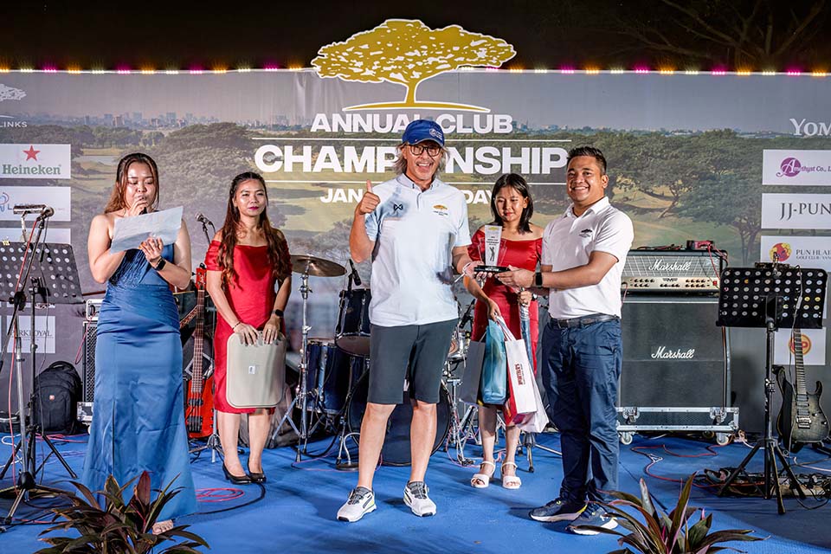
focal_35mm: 37
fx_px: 854
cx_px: 416
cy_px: 277
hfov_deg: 51.9
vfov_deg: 35.9
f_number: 5.6
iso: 1250
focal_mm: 37
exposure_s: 1/200
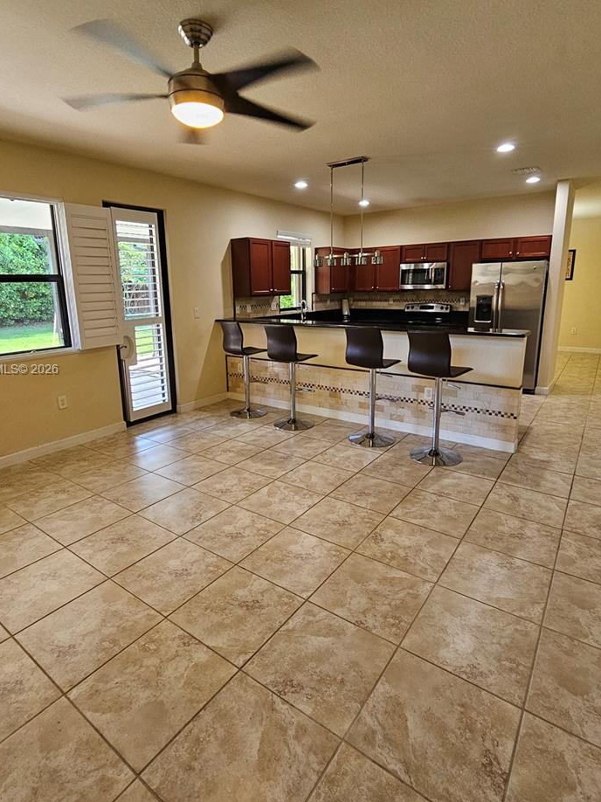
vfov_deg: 90.9
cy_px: 370
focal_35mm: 17
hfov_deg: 74.7
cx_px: 290
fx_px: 394
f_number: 2.2
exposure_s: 1/60
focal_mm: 2.2
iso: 250
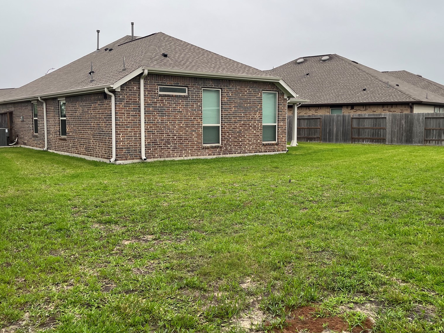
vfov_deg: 40.7
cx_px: 229
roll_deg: +0.0
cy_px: 162
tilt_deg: -4.9
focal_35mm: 35
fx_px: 449
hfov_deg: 52.6
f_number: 1.6
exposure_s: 1/569
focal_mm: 5.1
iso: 50
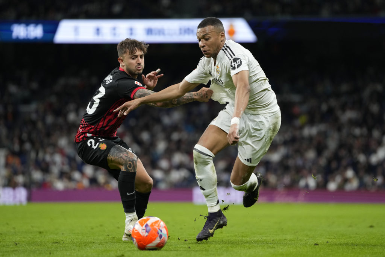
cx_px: 192
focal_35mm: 185
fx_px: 1979
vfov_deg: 7.4
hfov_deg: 11.1
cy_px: 128
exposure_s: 1/2000
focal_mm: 185
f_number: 2.8
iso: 2000
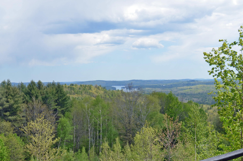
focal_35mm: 48
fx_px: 323
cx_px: 87
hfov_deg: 40.8
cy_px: 138
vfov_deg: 27.2
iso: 125
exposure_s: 1/250
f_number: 8
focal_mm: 18
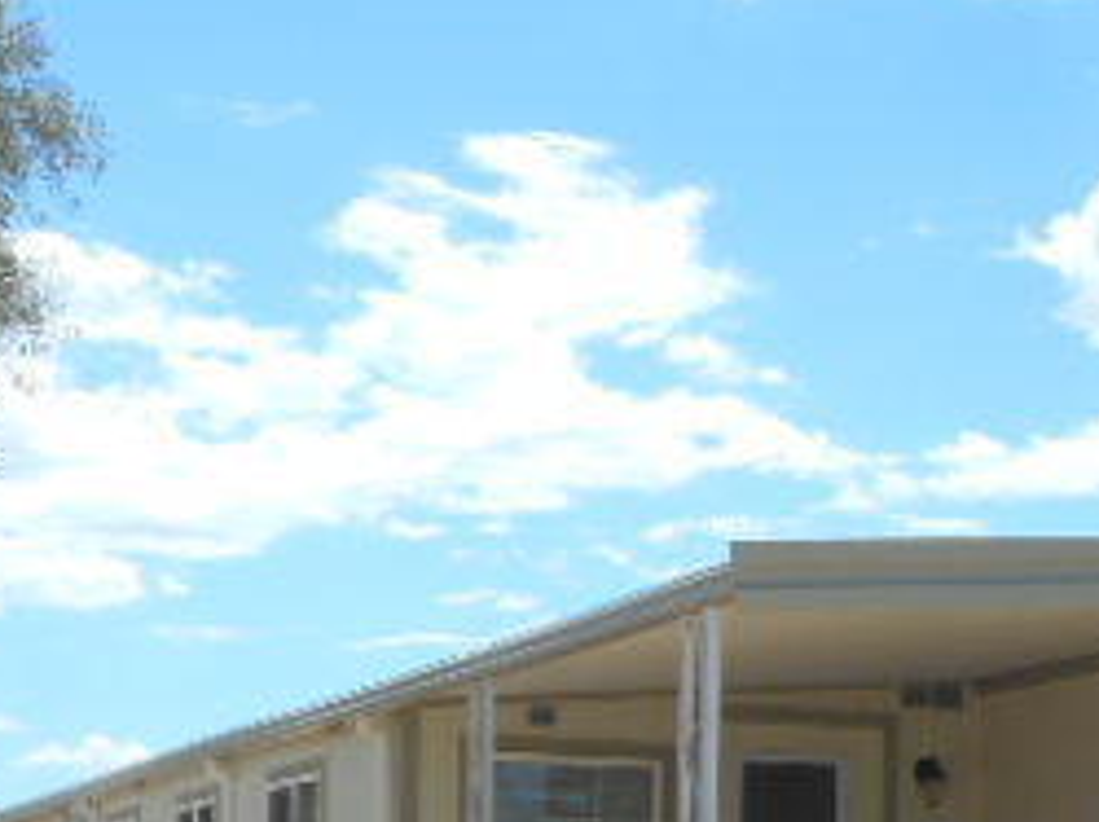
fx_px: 3172
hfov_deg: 19.0
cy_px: 901
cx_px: 1130
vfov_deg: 14.4
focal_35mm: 100
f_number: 4.5
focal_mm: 6.9
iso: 80
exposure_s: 1/400
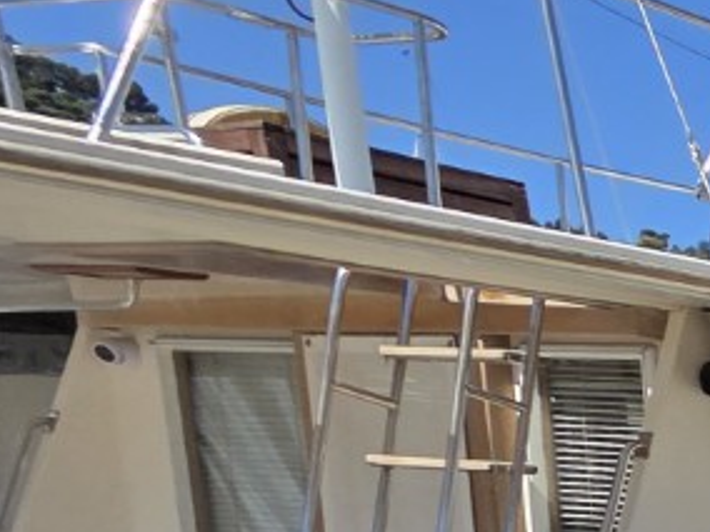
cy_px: 894
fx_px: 1354
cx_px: 1710
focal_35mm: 66
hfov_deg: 15.2
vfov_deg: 18.5
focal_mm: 2.2
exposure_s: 1/2679
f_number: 2.2
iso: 50
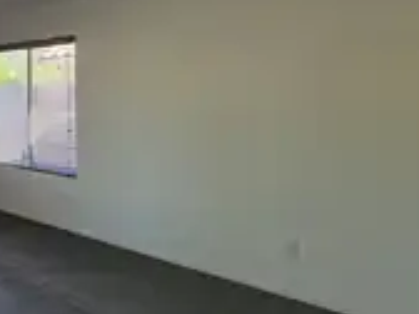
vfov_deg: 44.2
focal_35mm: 31
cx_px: -42
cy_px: 85
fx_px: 375
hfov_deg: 44.4
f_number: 2.2
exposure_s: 1/60
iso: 100
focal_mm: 2.2
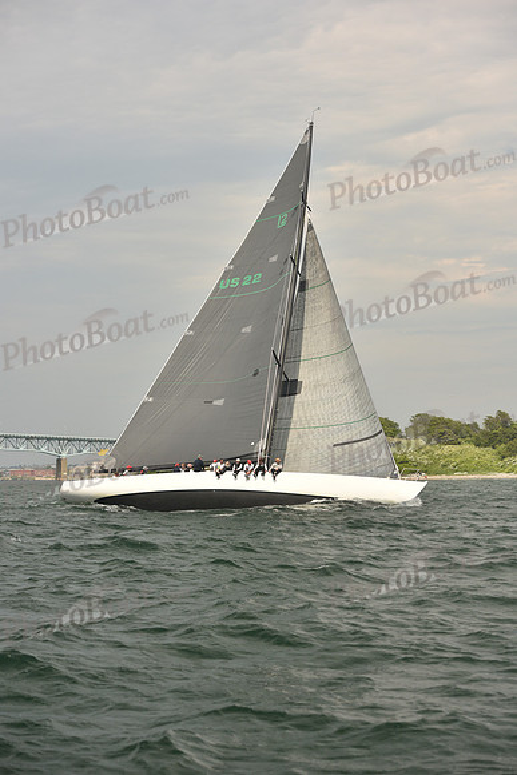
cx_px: 258
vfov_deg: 28.8
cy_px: 388
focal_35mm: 70
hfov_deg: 19.5
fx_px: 1507
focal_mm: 70
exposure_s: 1/640
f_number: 5.6
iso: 250
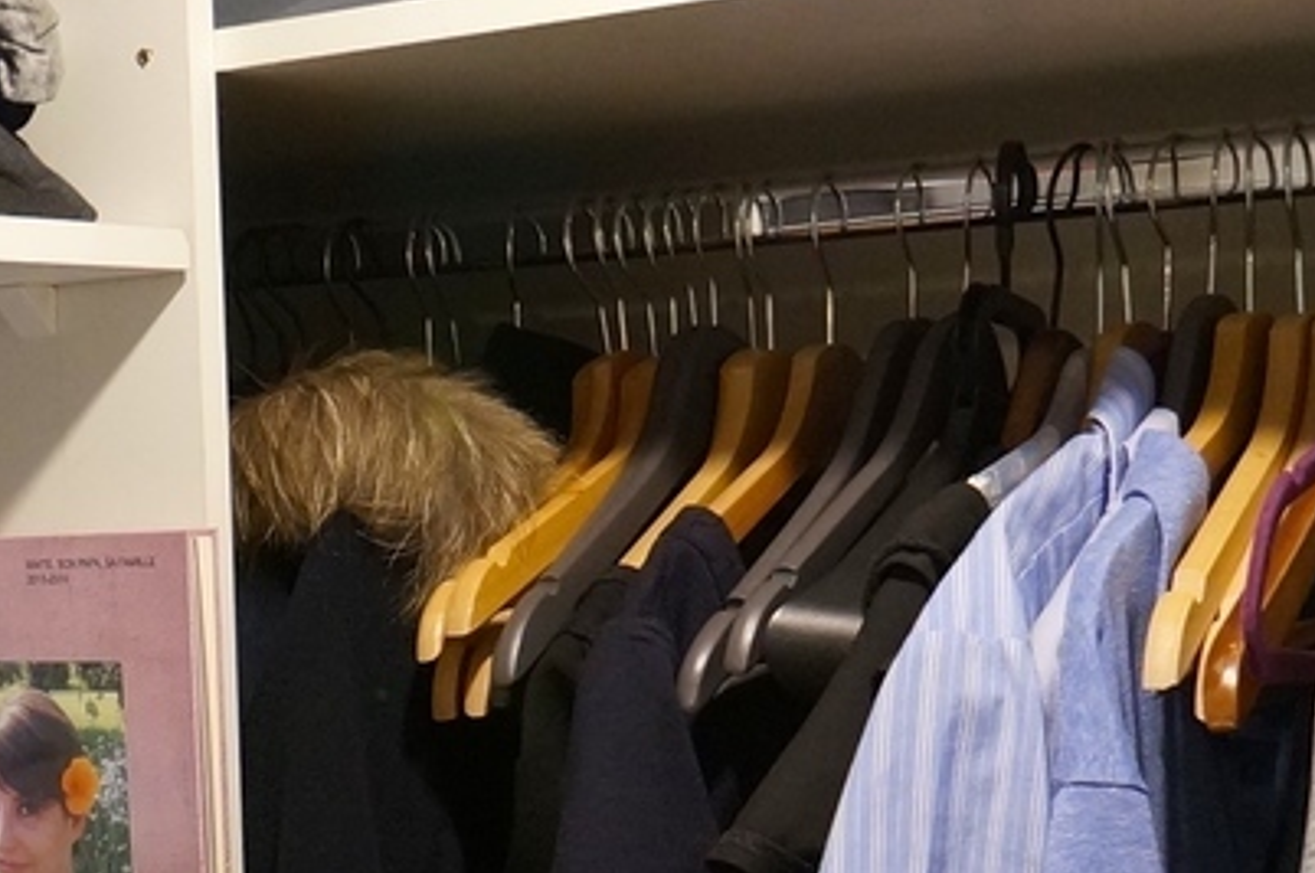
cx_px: 368
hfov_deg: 20.9
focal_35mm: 97
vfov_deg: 13.9
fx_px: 3539
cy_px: 844
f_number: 4
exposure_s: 1/60
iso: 800
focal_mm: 16
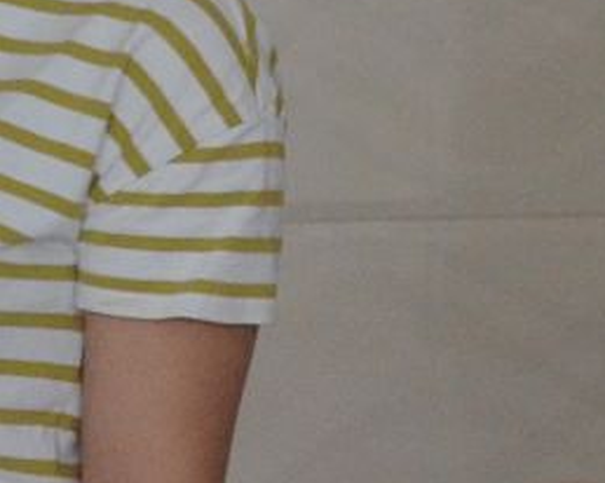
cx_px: -528
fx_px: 6244
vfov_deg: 4.4
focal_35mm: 349
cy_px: -110
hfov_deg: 5.5
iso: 800
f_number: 4.5
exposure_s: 1/80
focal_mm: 26
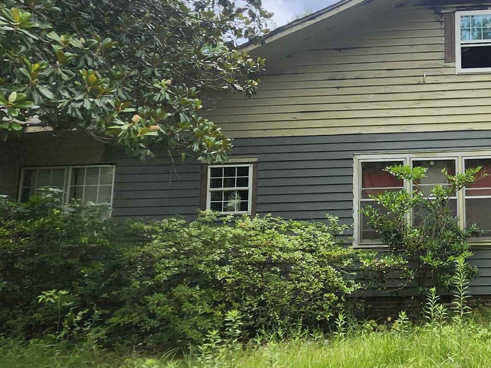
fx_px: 440
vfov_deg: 45.4
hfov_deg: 50.3
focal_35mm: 31
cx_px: 461
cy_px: 171
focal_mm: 1.74
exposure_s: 1/1410
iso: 40
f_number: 2.2
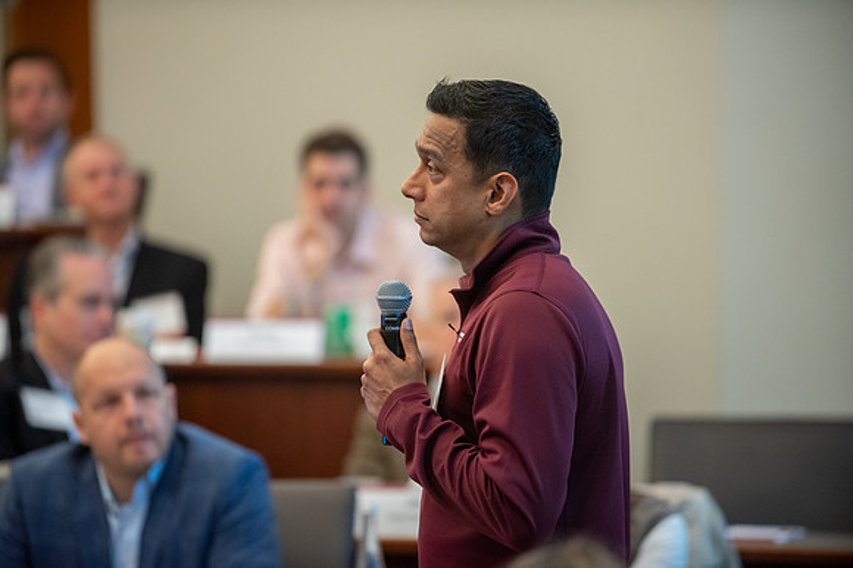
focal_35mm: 200
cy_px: 284
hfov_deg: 10.3
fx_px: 4741
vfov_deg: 6.9
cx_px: 426
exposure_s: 1/125
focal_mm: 200
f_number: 2.8
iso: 2000
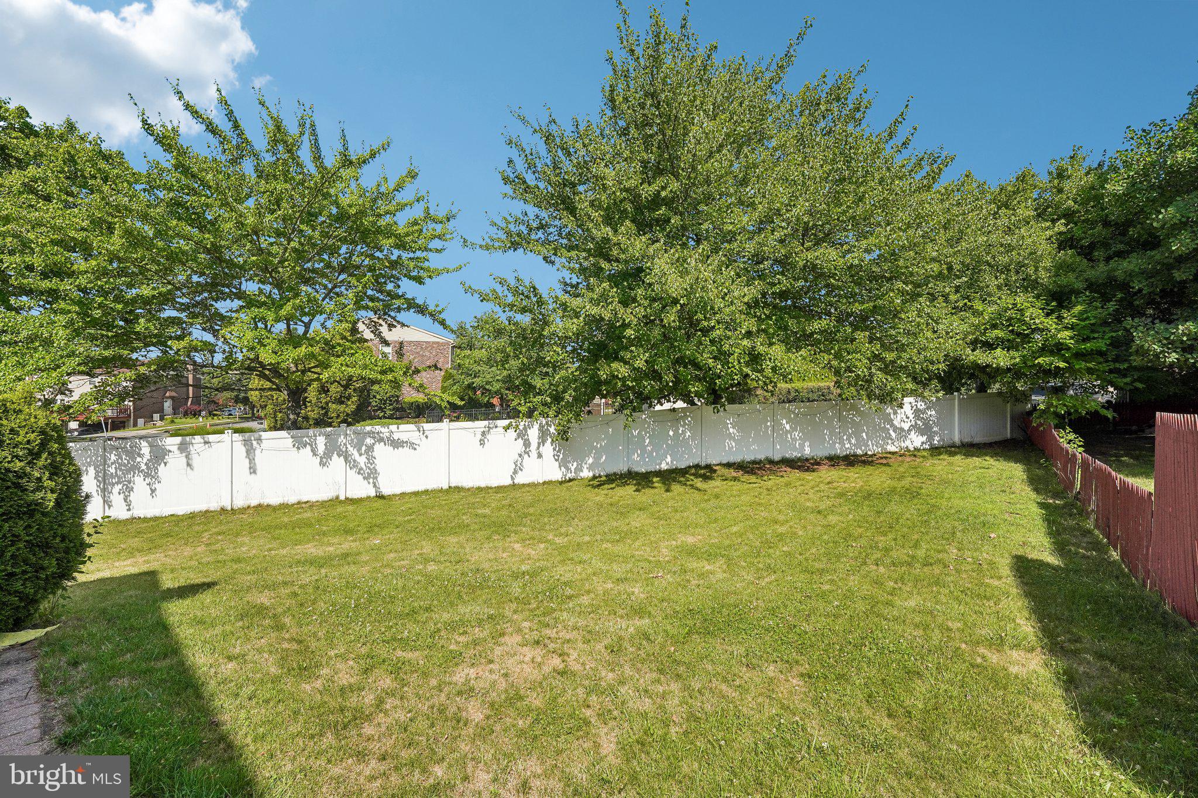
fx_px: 466
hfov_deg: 104.3
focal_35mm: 14
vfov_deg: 81.2
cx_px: 599
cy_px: 399
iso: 500
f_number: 8
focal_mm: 14
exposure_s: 1/1250
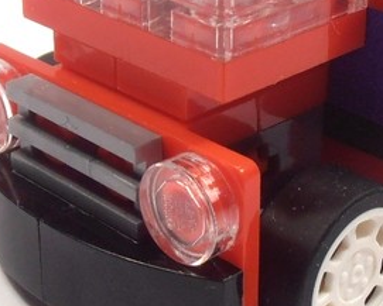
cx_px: 233
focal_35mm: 120
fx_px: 1361
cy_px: 95
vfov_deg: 12.8
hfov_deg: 16.0
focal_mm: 6.61
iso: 80
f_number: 3.9
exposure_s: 1/40
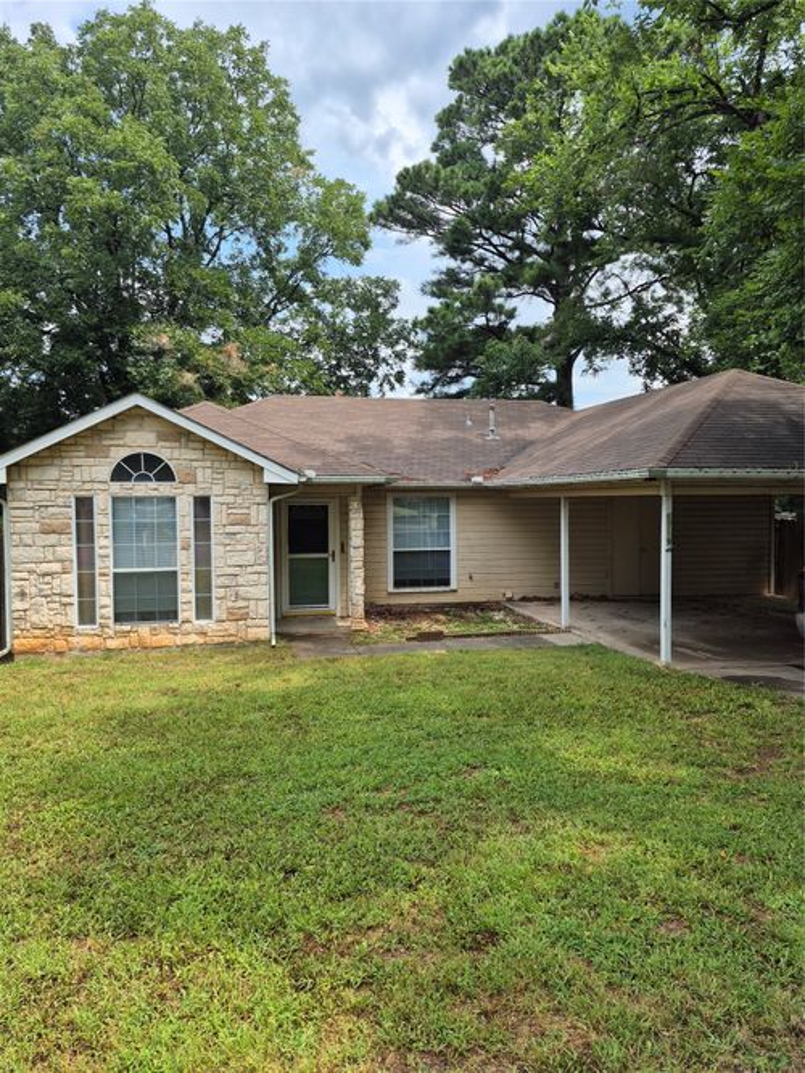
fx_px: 713
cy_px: 536
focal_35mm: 23
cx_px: 402
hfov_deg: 58.9
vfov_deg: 73.9
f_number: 1.8
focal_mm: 5.4
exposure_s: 1/1040
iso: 25
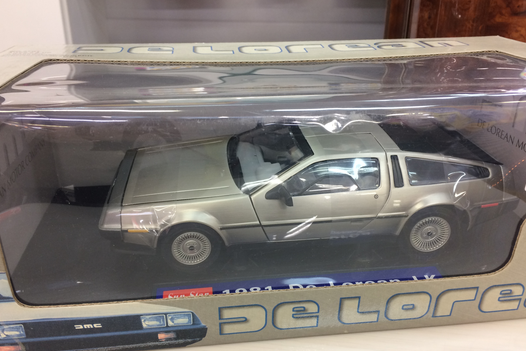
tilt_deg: -22.9
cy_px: 179
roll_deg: -0.1
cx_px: 260
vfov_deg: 42.3
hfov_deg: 60.3
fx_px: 453
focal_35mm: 31
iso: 64
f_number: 2.2
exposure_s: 1/30
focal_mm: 4.15
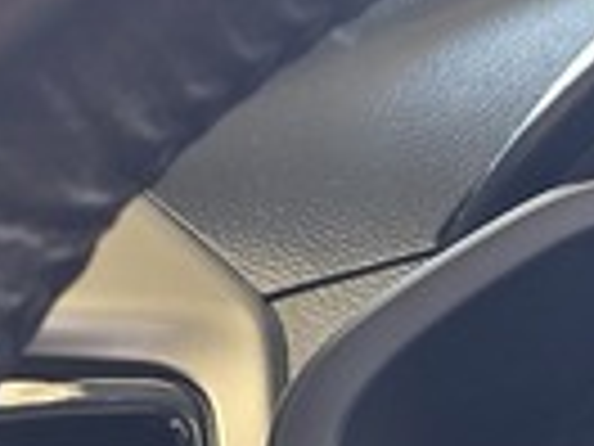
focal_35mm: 178
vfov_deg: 8.3
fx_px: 3054
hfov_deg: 10.0
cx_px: 1332
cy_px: 414
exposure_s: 1/50
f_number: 1.7
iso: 80
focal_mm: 6.25
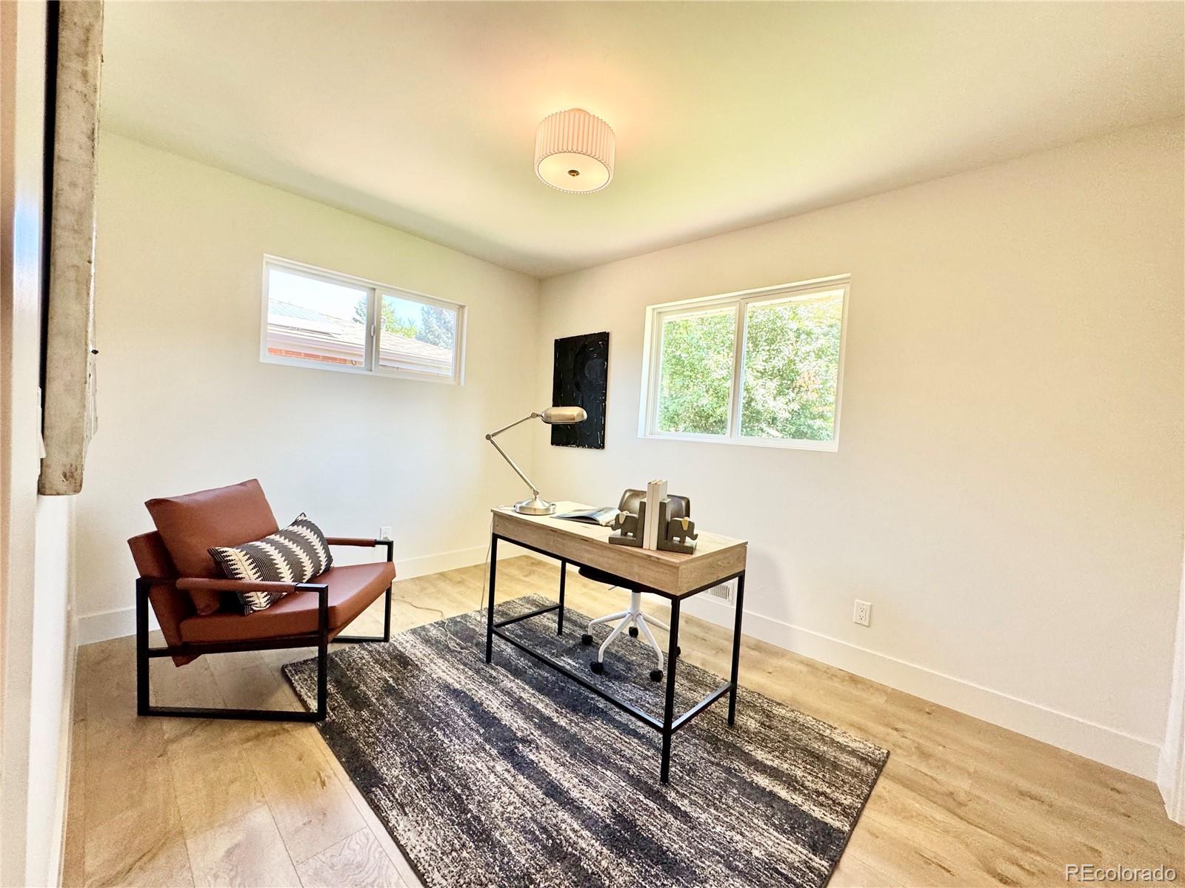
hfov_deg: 102.1
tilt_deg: -3.0
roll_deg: -3.9
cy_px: 444
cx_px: 592
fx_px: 479
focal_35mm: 14
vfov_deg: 85.7
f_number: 2.2
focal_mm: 2.22
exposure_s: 1/120
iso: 160
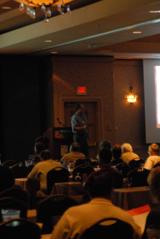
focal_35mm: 112
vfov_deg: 18.2
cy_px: 120
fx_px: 747
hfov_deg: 12.2
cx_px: 80
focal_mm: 75
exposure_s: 1/20
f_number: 2.8
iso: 1600
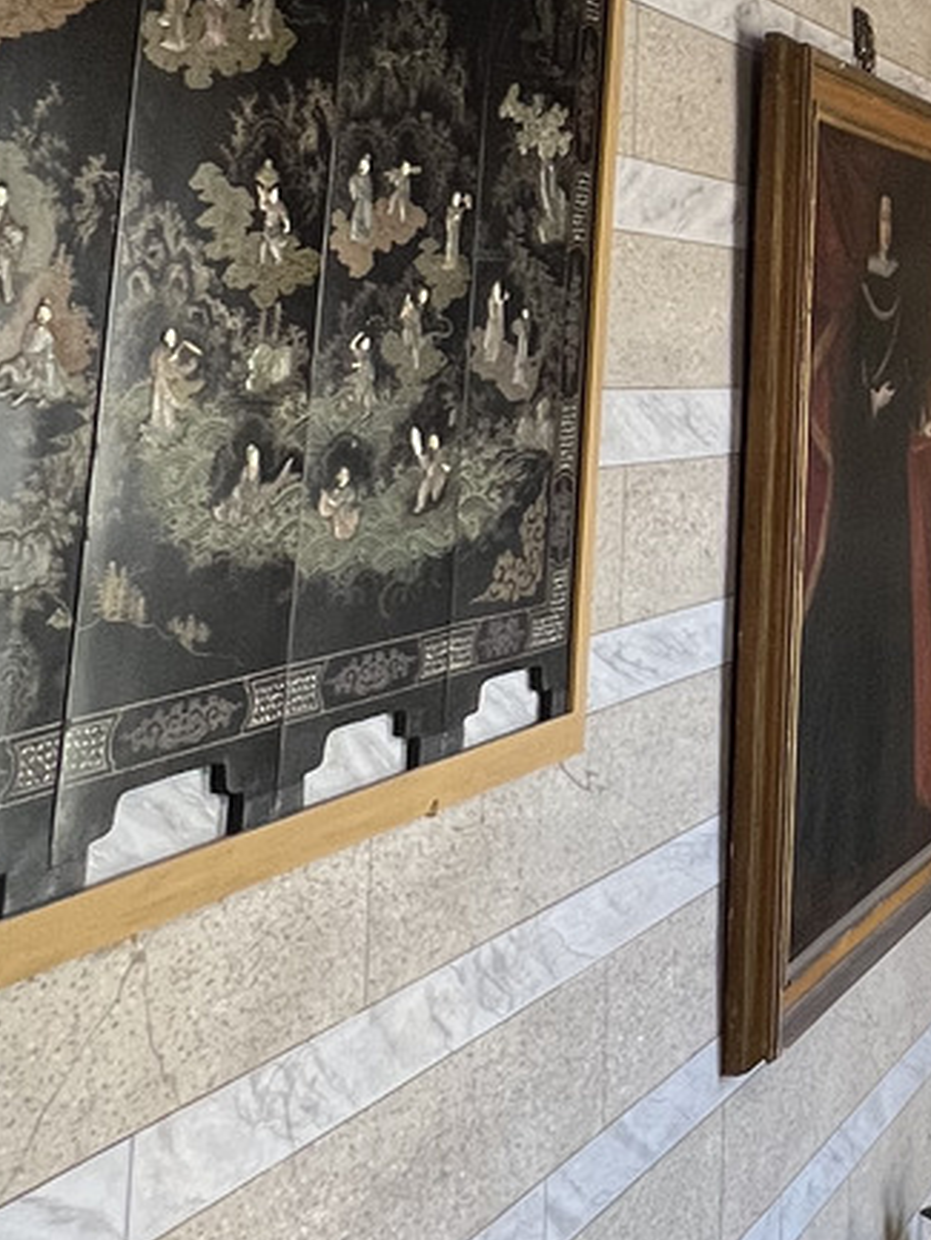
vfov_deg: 37.4
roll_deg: +1.7
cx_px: 1587
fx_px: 1720
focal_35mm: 48
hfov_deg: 21.8
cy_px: 152
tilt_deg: +7.2
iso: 125
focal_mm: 1.57
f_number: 1.8
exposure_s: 1/100
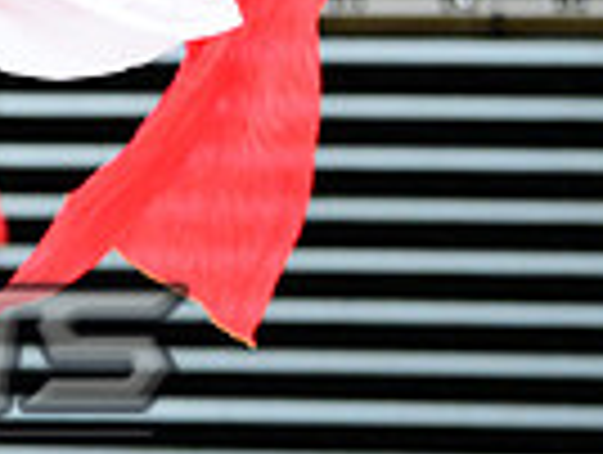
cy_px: 301
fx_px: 6230
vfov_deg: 4.2
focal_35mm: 357
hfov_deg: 5.4
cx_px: -544
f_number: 3.2
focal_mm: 86
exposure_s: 1/1000
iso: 6400
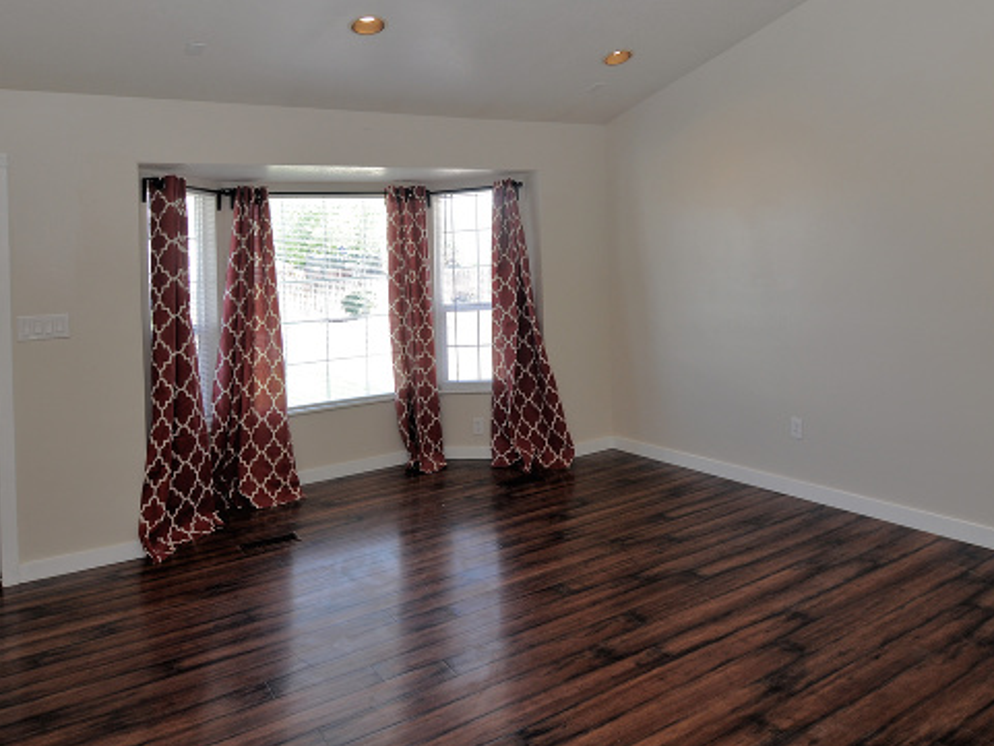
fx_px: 661
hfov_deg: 73.8
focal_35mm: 23
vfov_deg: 58.8
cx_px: 529
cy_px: 338
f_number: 4.5
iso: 200
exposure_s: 1/80
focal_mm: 12
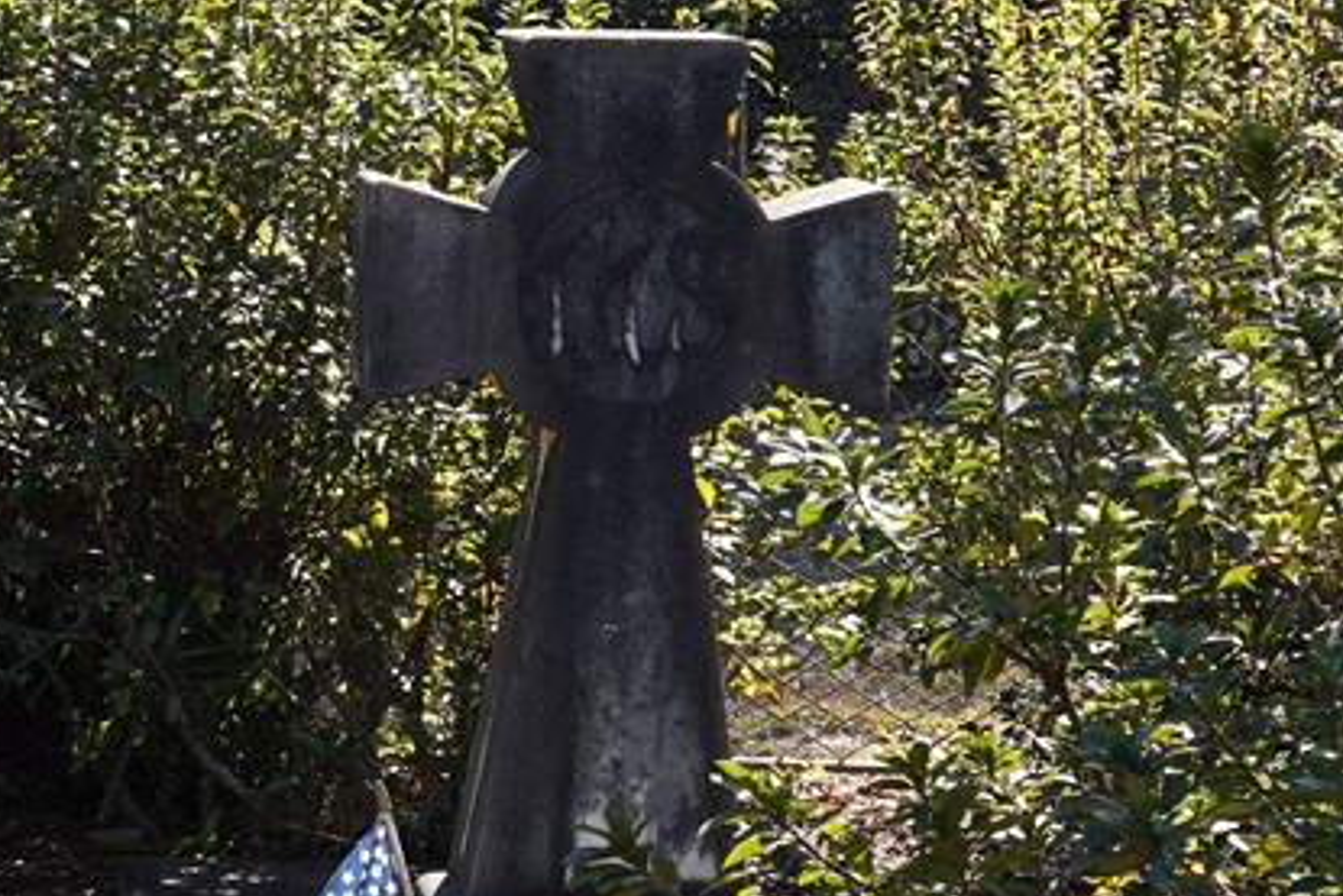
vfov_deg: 8.4
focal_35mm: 164
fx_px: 6120
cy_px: 291
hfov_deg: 12.0
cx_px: -647
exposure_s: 1/100
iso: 200
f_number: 9
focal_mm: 34
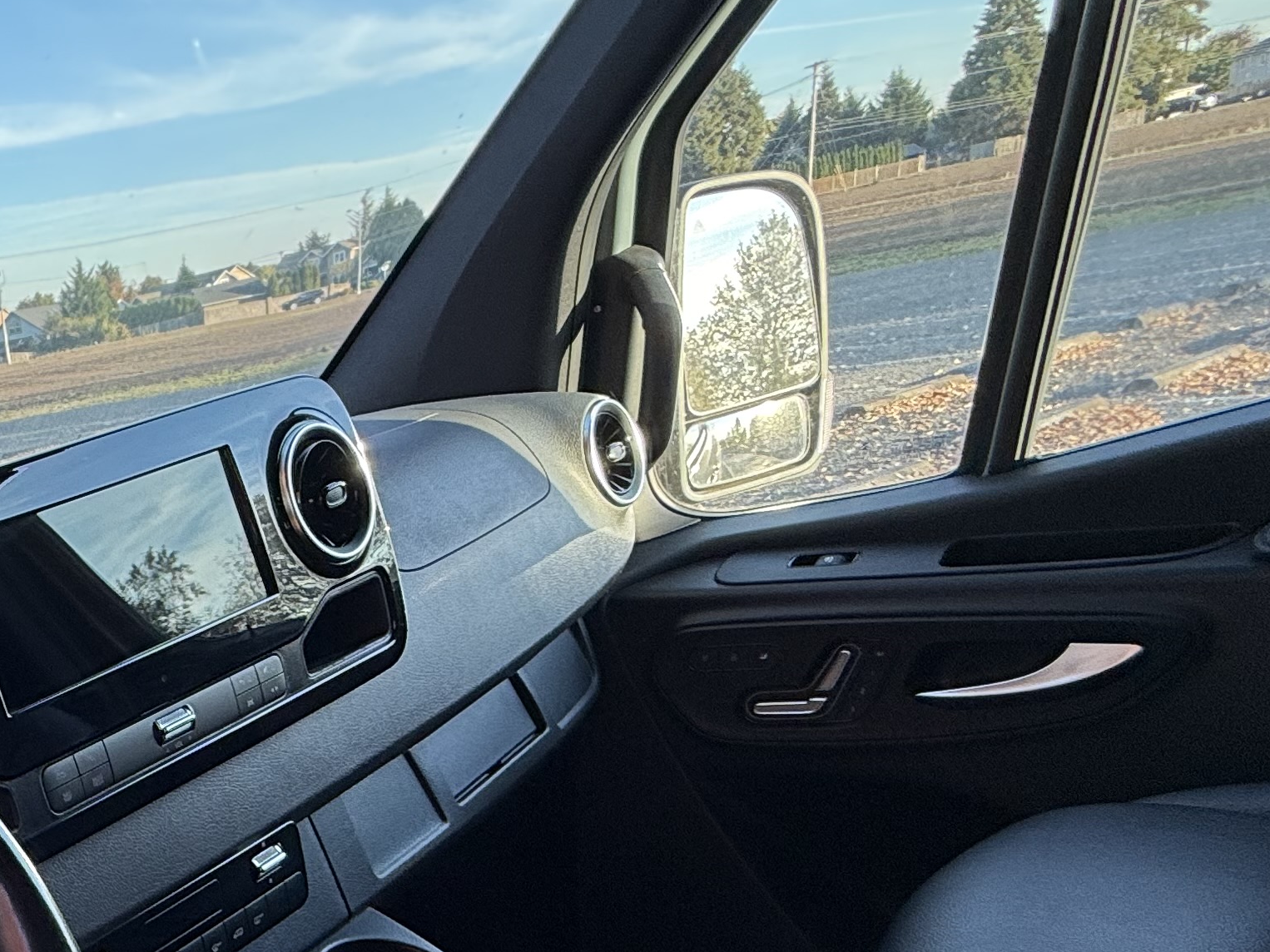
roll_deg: +12.3
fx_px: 1357
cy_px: 896
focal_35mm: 37
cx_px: -281
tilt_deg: -19.6
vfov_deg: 35.8
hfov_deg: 37.1
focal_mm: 2.22
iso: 50
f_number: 2.2
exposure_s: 1/99
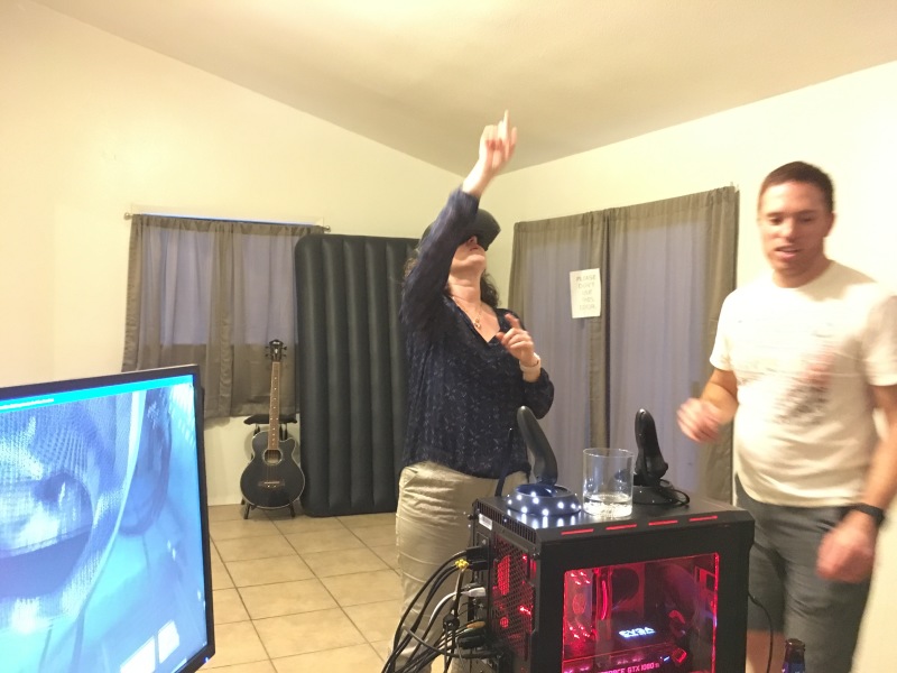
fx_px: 751
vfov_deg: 48.2
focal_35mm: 29
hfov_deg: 61.7
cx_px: 448
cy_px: 336
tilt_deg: -3.0
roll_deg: -0.5
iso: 800
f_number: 2.2
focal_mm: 4.15
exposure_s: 1/15
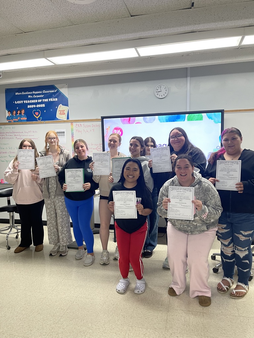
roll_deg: +0.9
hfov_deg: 54.9
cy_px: 169
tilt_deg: -4.8
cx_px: 127
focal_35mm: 25
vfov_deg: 69.4
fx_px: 245
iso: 80
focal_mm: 5.1
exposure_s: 1/60
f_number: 1.6
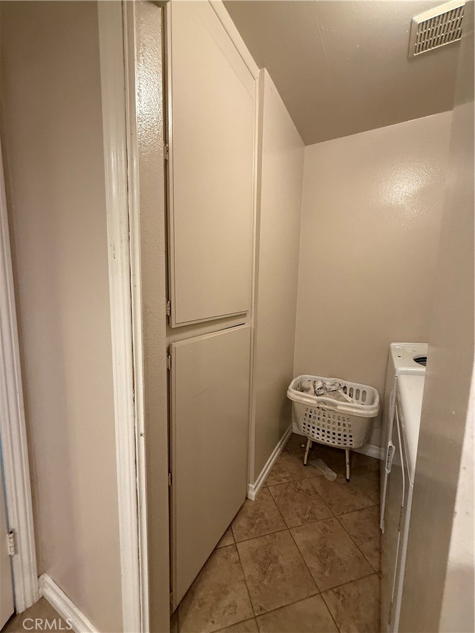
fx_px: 256
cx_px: 238
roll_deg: -1.3
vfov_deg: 102.1
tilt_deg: -7.3
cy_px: 316
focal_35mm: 14
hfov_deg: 85.7
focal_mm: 2.22
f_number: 2.2
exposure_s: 1/60
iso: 400
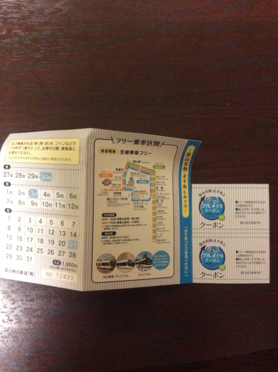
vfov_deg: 56.9
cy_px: 186
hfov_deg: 44.1
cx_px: 139
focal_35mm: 32
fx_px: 344
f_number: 2.4
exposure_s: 1/15
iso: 500
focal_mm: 3.3
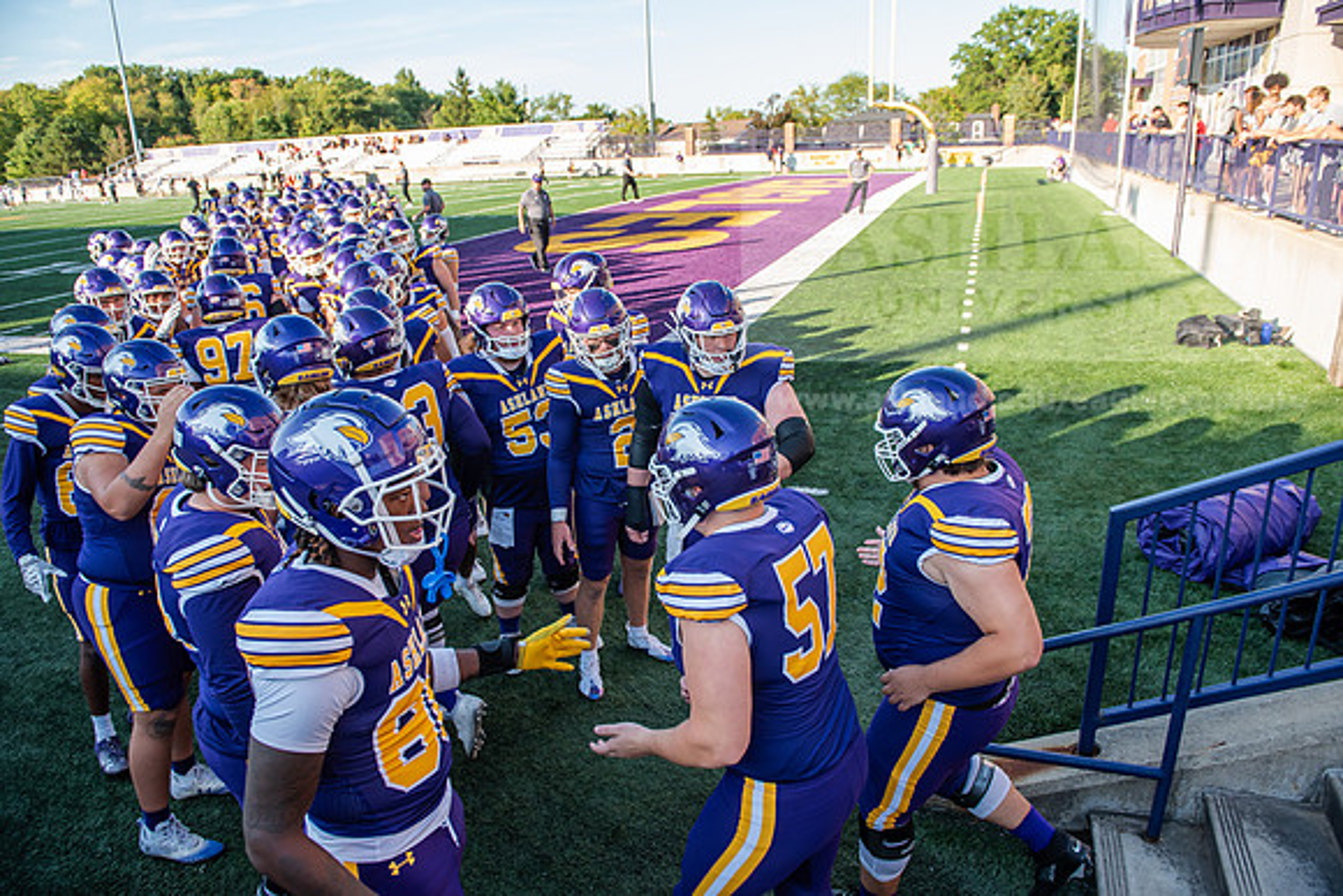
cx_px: 672
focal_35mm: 24
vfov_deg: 53.2
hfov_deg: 73.7
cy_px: 448
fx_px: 896
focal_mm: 24
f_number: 4
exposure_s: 1/500
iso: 250
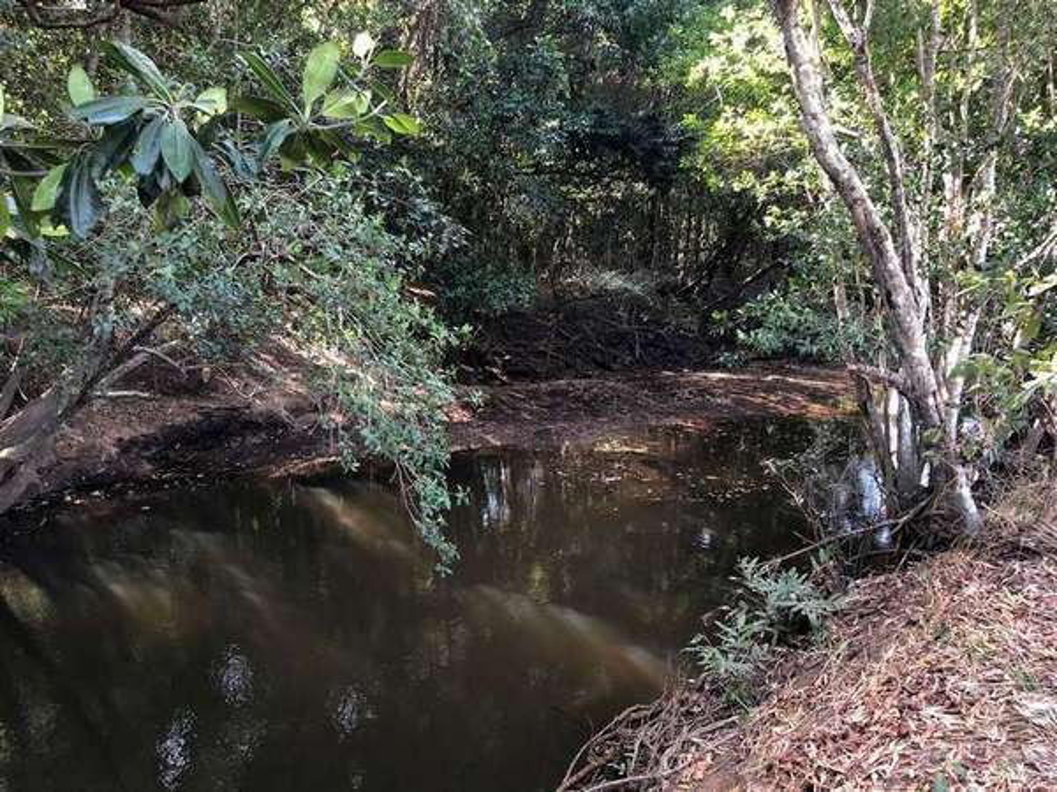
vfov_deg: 49.7
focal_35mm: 28
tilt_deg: -10.9
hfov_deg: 63.4
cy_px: 396
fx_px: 855
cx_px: 528
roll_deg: -0.5
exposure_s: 1/20
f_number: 1.8
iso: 40
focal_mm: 3.99
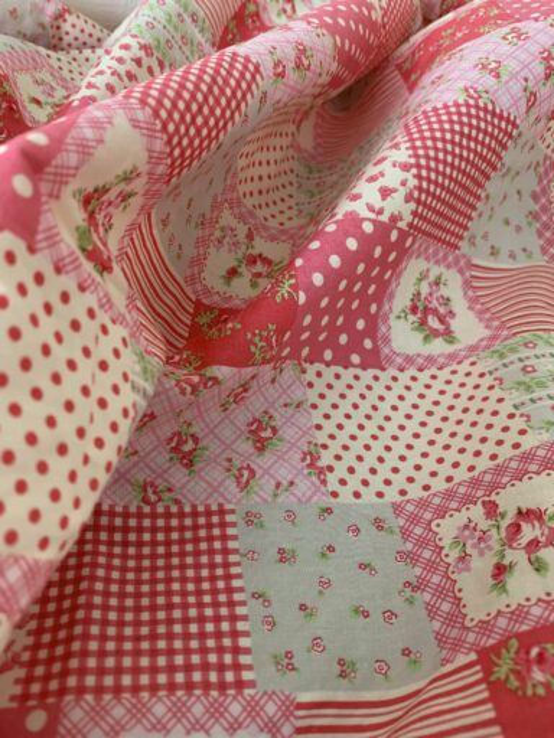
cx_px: 277
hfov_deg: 53.1
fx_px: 555
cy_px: 369
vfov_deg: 67.3
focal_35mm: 26
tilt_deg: -49.0
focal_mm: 4.25
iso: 200
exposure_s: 1/60
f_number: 1.8
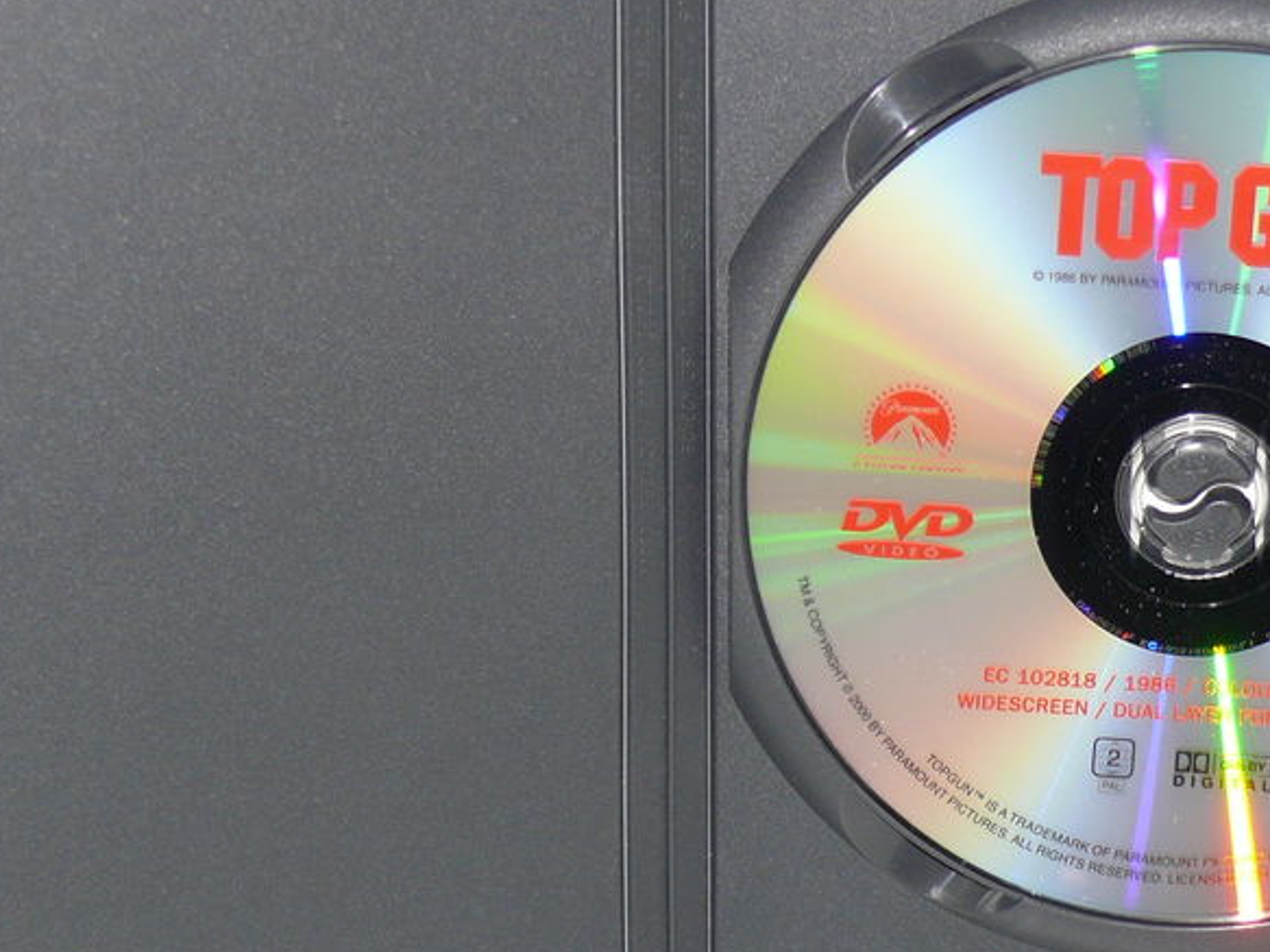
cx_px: 882
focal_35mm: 139
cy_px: 508
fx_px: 5099
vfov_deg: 10.7
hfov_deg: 14.2
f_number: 3.2
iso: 100
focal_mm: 13.1
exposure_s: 1/30
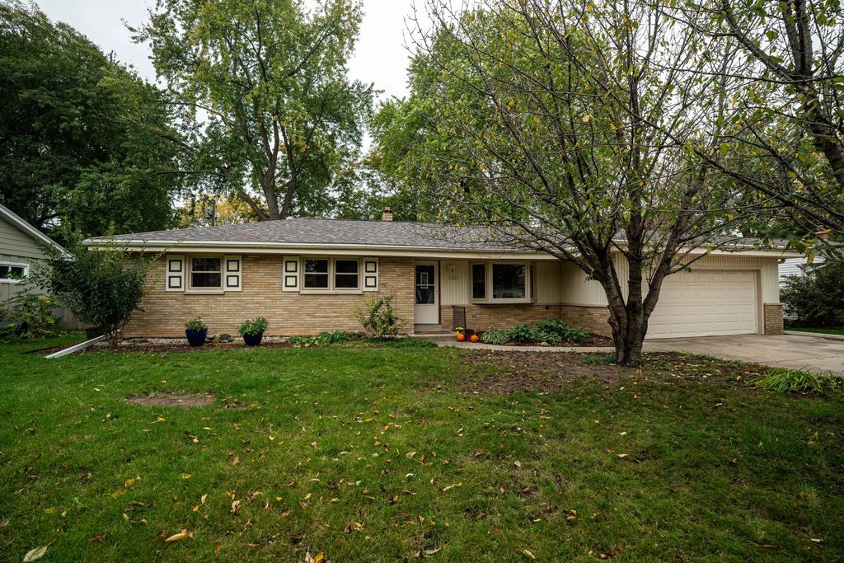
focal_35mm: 16
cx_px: 422
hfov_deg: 96.7
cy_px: 282
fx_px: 375
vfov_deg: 73.8
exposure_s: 1/160
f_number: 4
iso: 125
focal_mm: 16
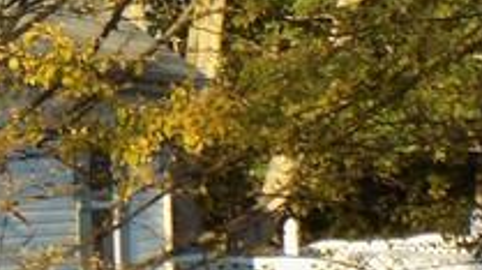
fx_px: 2796
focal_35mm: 219
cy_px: 348
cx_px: -602
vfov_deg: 5.5
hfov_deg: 9.0
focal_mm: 7.3
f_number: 3.6
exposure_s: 1/250
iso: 80
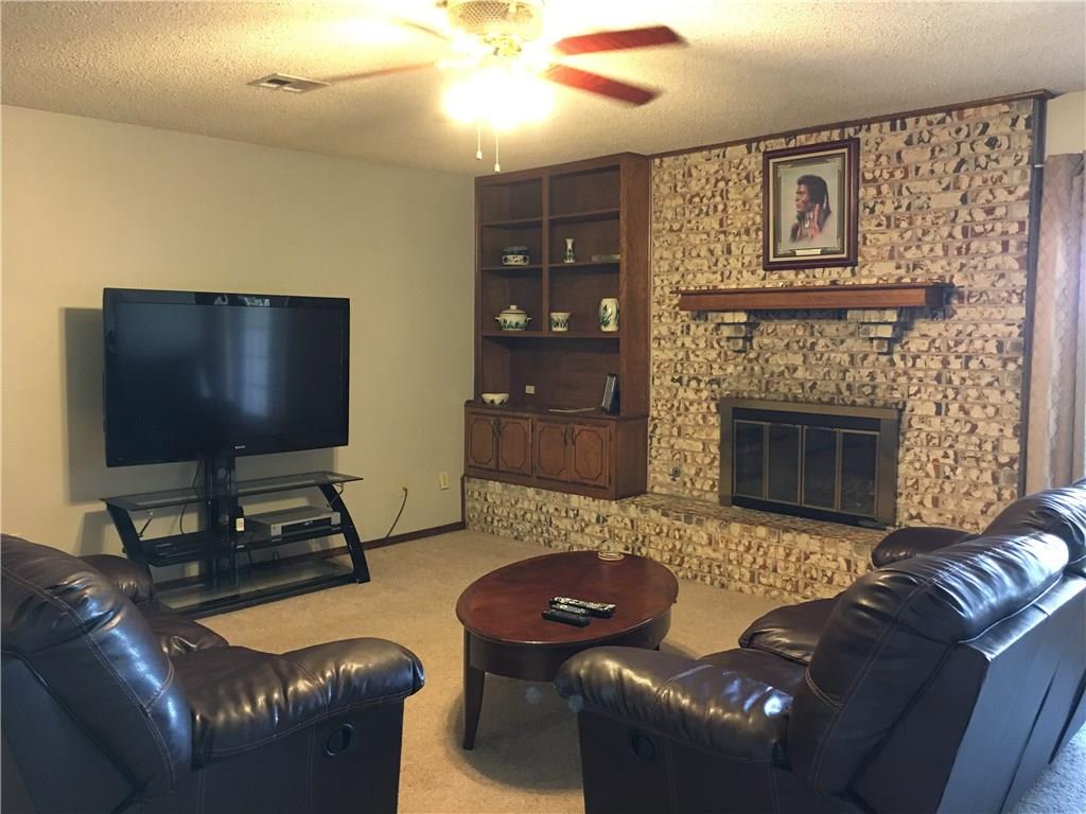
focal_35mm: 29
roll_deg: -0.8
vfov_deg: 48.2
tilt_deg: -4.6
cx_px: 543
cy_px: 407
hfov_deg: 61.7
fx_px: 910
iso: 200
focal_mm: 4.15
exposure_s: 1/15
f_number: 2.2
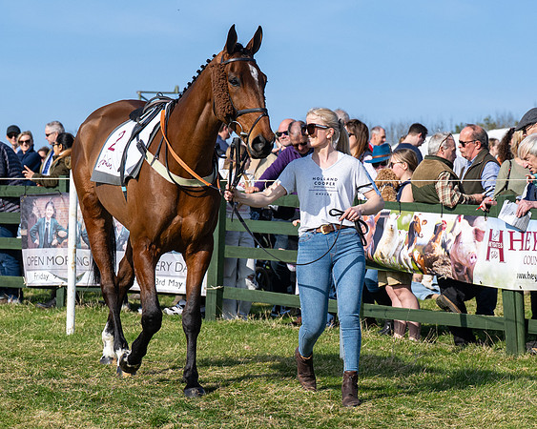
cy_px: 193
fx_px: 2433
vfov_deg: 10.1
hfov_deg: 12.6
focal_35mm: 153
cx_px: 307
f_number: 4
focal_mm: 71
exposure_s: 1/3200
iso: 200
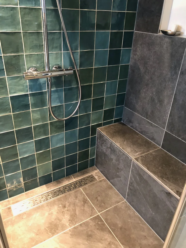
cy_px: 124
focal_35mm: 28
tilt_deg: -28.8
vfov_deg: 63.4
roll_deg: -2.2
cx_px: 93
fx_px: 201
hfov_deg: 49.7
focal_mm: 4
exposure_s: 1/10
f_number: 1.8
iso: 100
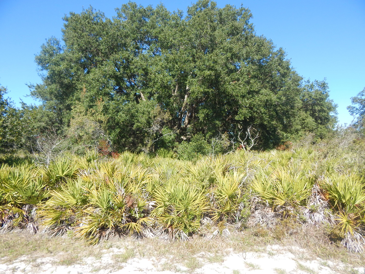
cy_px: 137
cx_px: 182
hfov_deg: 76.4
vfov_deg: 61.1
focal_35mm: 22
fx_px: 232
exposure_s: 1/1250
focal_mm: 4
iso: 125
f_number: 3
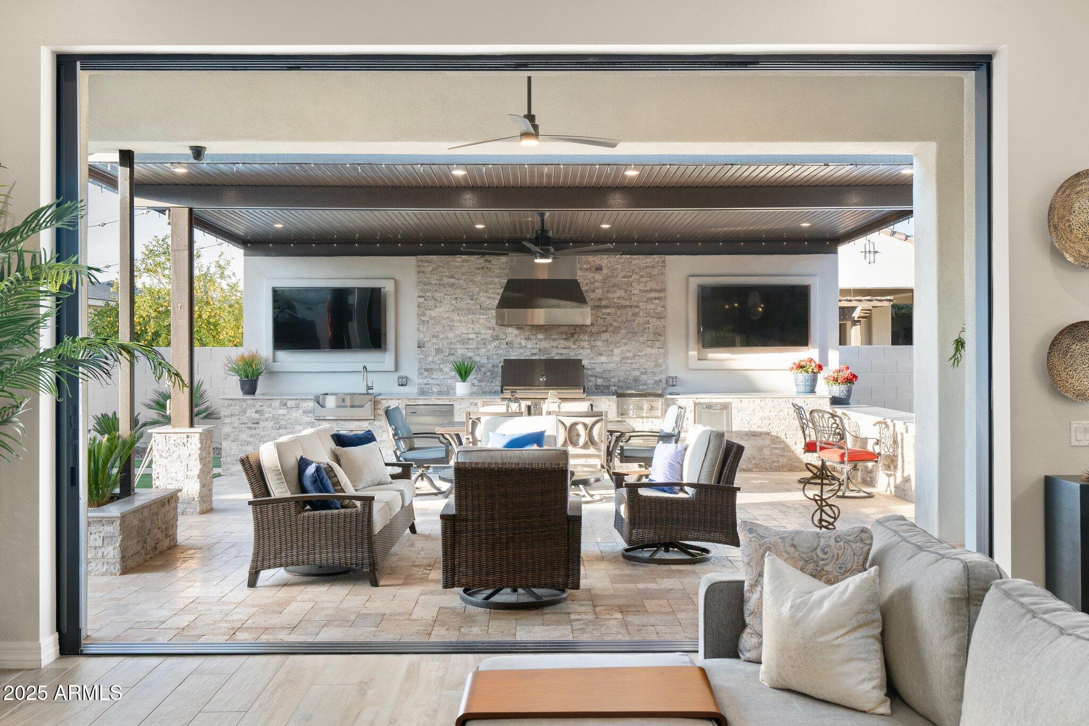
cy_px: 363
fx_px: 1059
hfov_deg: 54.4
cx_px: 544
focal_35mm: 35
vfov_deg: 37.8
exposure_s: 1/15
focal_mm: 35
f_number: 8
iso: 1000
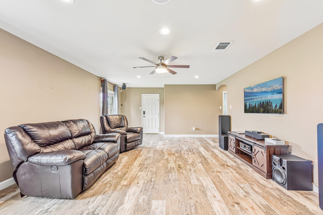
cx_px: 162
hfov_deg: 104.3
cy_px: 108
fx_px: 126
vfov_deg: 81.2
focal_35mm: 14
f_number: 8
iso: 1000
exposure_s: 1/15
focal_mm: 14
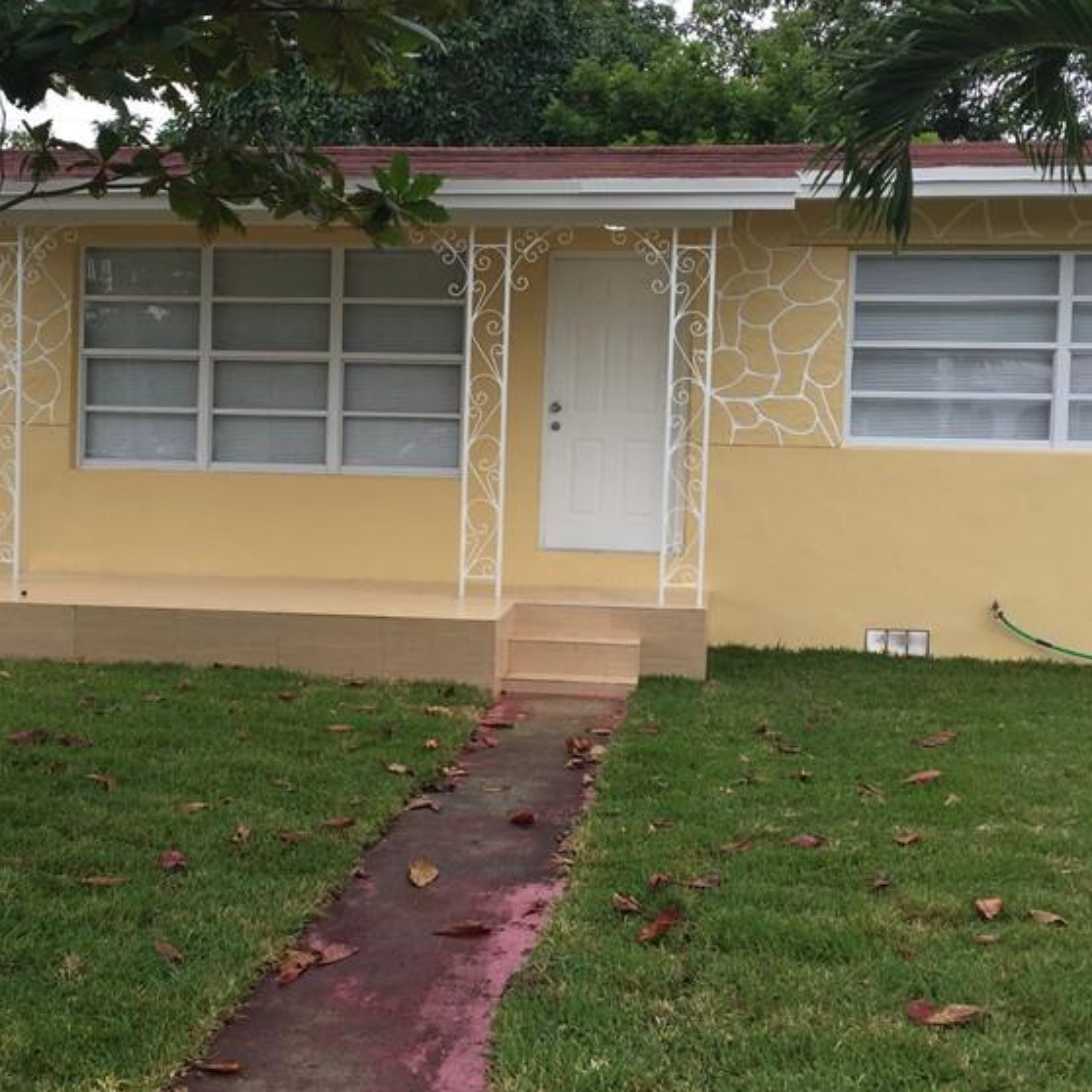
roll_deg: -1.5
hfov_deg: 35.9
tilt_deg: -3.2
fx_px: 1677
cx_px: 407
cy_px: 513
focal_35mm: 47
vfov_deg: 36.0
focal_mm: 4.15
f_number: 2.2
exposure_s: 1/488
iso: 32
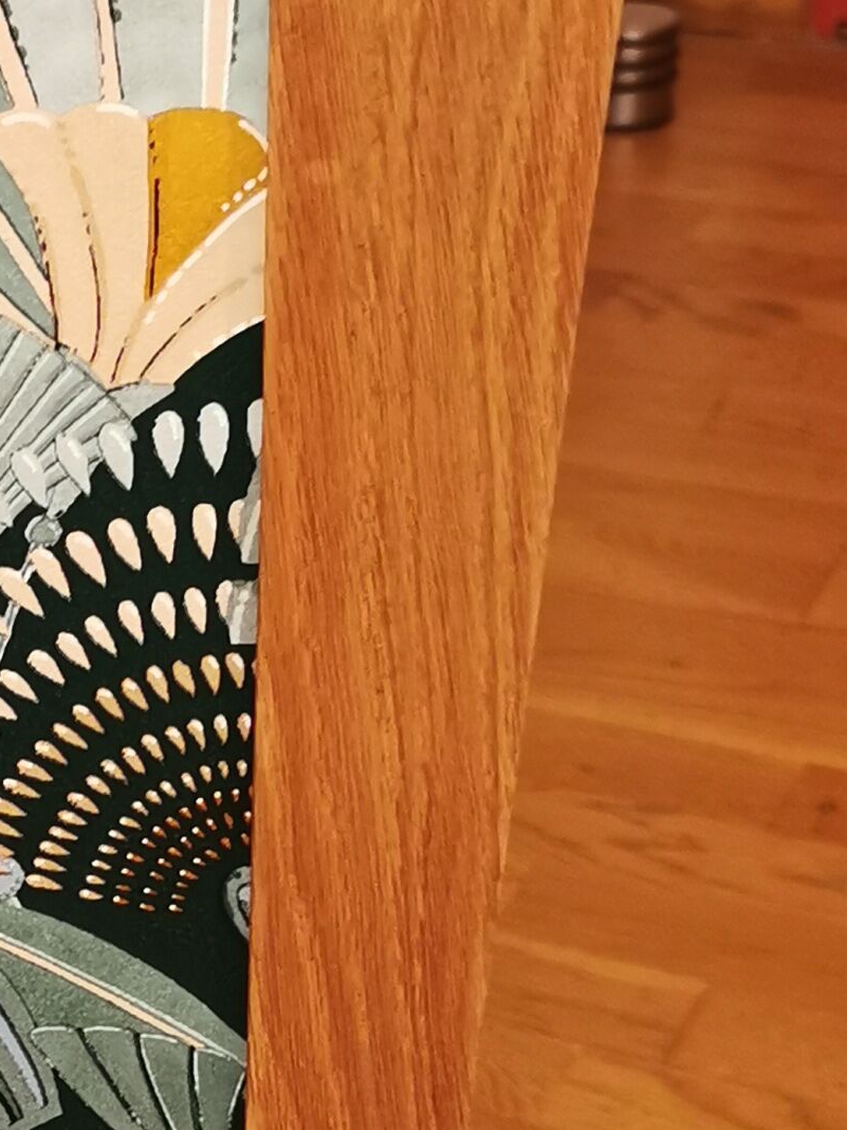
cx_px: -251
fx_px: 3232
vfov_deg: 19.8
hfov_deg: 14.3
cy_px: 761
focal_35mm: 99
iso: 250
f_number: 1.6
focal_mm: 5.56
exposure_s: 1/33.3
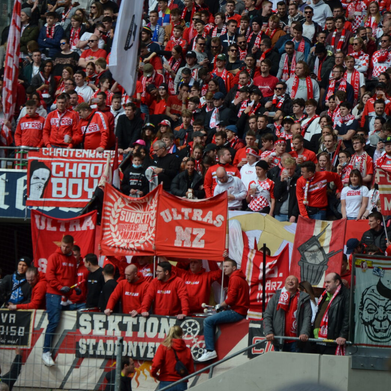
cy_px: 196
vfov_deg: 8.6
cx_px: 163
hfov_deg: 8.6
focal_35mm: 203
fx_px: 2590
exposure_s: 1/500
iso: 200
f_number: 5.6
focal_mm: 105
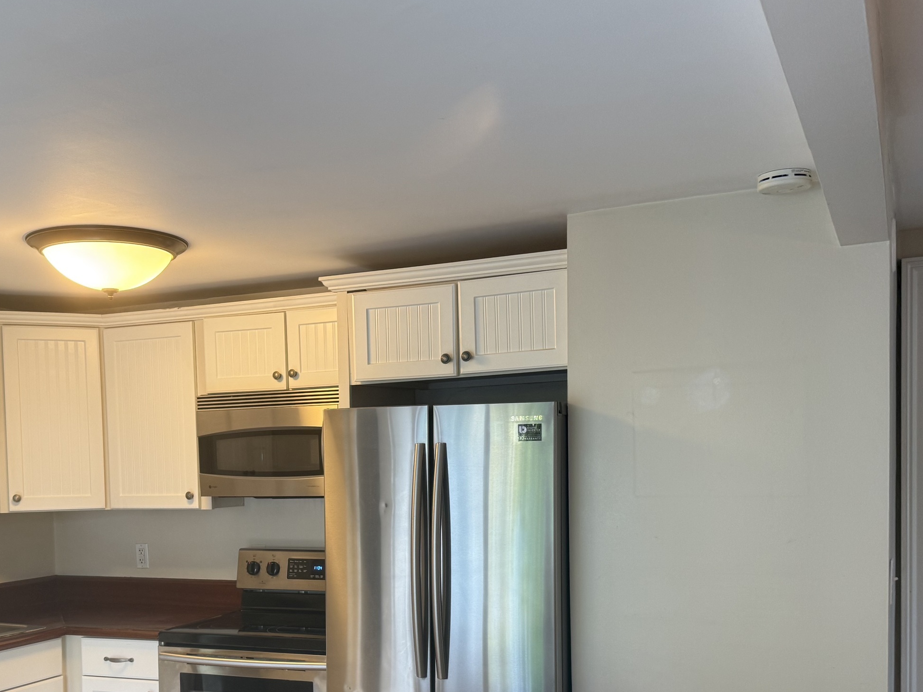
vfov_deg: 36.9
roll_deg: +1.0
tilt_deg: -2.2
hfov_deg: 48.7
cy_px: 511
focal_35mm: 38
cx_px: 380
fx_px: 1013
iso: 100
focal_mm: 6.76
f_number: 1.78
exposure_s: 1/60
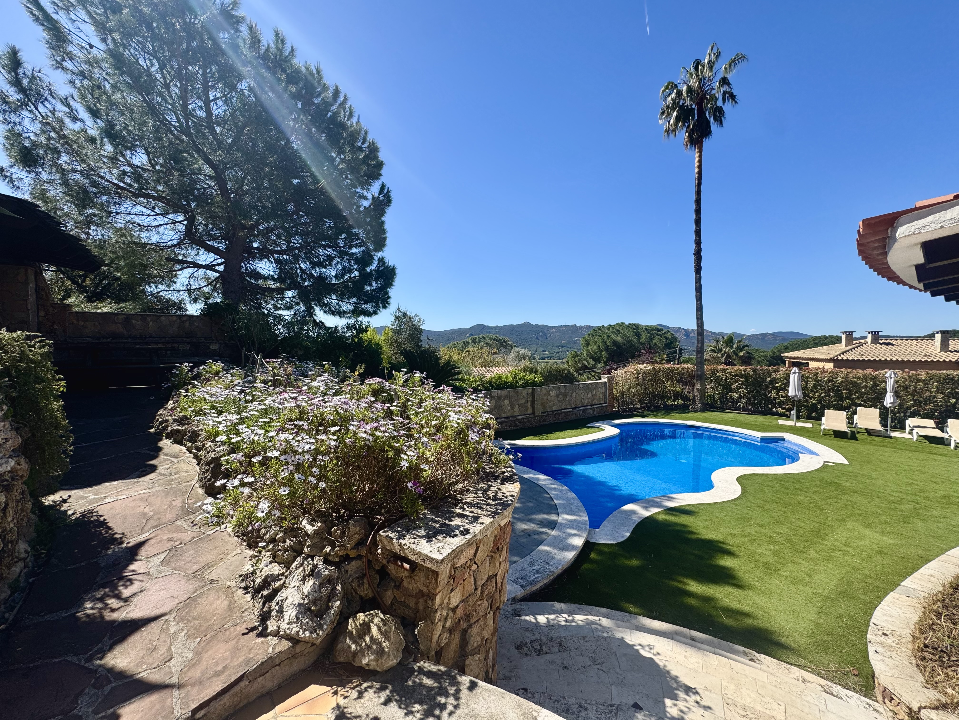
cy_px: 360
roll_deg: -0.6
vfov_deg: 85.7
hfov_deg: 102.1
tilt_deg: -2.2
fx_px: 388
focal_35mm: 14
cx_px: 480
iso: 50
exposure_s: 1/1789
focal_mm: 2.22
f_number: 2.2
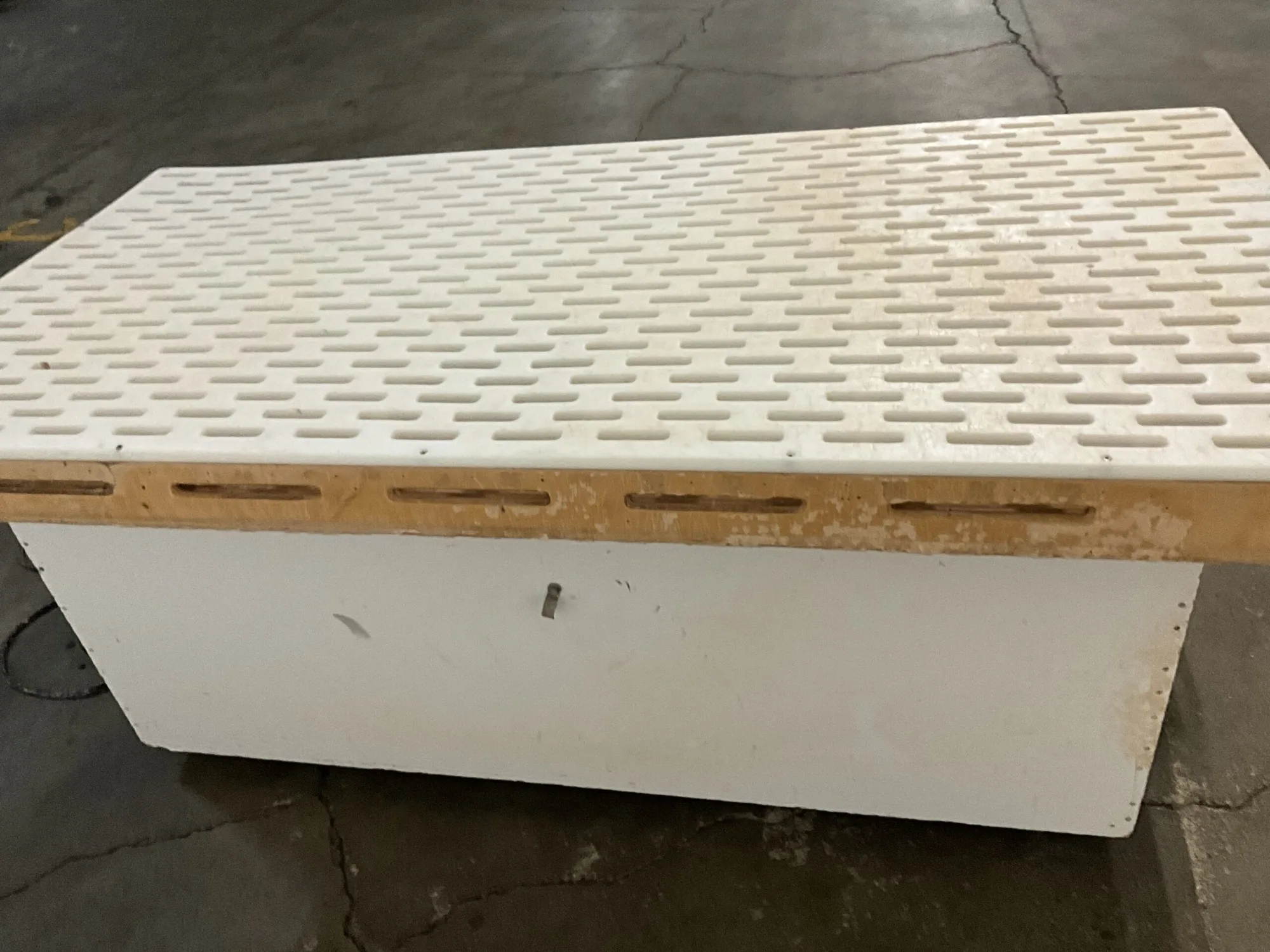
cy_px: 476
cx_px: 635
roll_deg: +8.2
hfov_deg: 61.7
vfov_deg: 48.2
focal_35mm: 29
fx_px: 1064
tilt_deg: -36.6
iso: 250
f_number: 1.8
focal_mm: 3
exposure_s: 1/60
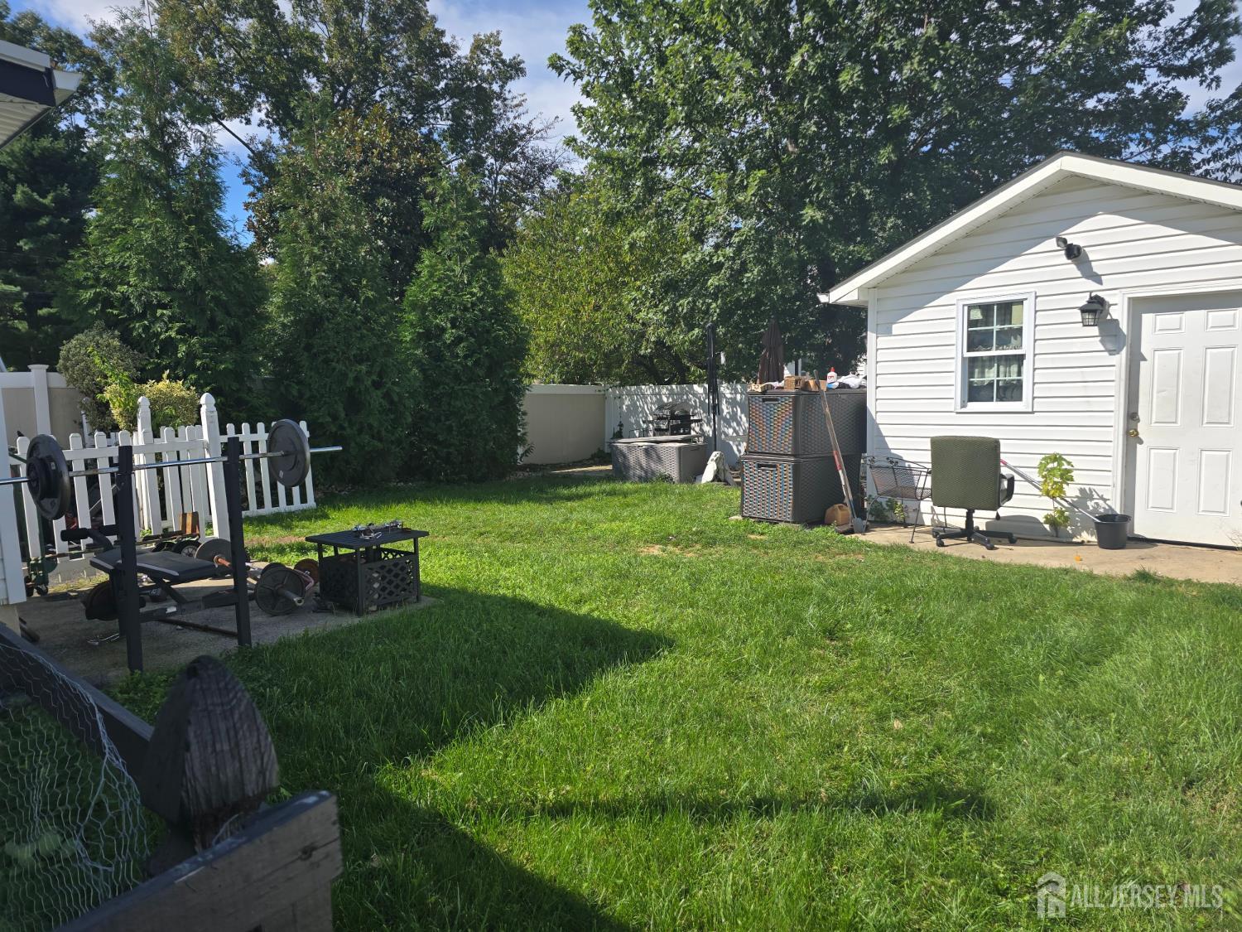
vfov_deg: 58.9
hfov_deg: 73.9
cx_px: 621
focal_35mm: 23
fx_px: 825
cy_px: 466
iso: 12
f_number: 1.7
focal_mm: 6.3
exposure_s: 1/681
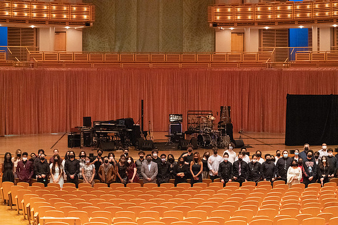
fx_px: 657
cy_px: 112
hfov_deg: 28.8
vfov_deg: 19.5
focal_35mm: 70
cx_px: 169
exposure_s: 1/160
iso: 20000
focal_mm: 70
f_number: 4.5
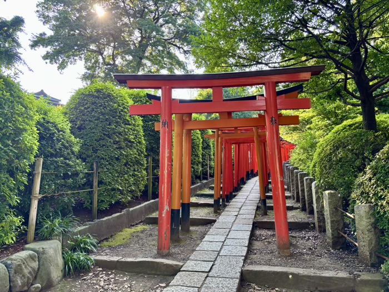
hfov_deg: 67.3
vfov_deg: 53.1
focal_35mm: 26
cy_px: 146
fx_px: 292
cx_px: 194
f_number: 1.6
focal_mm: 5.96
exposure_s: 1/121
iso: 64
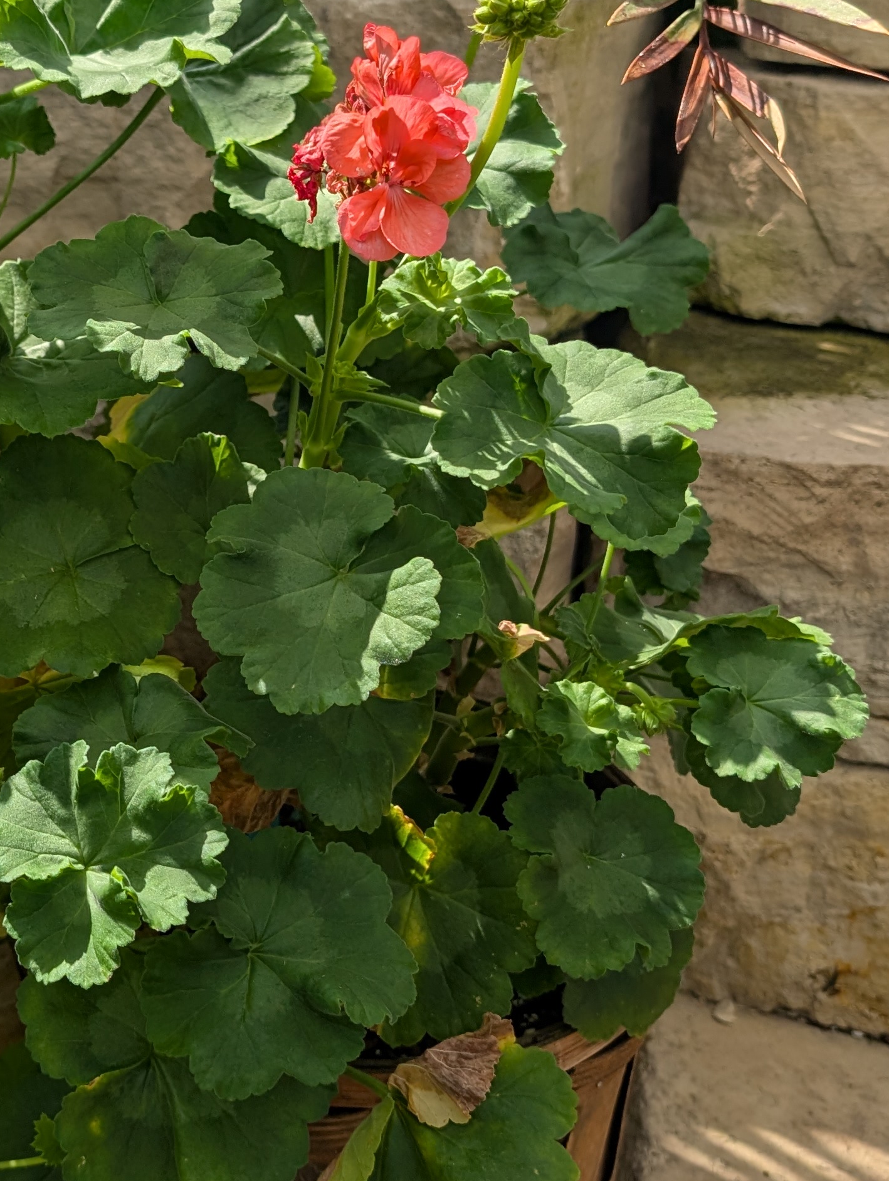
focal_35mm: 52
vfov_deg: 36.7
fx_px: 1776
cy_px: 522
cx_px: 125
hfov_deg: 27.3
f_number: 1.68
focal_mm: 6.9
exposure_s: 1/2299
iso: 18
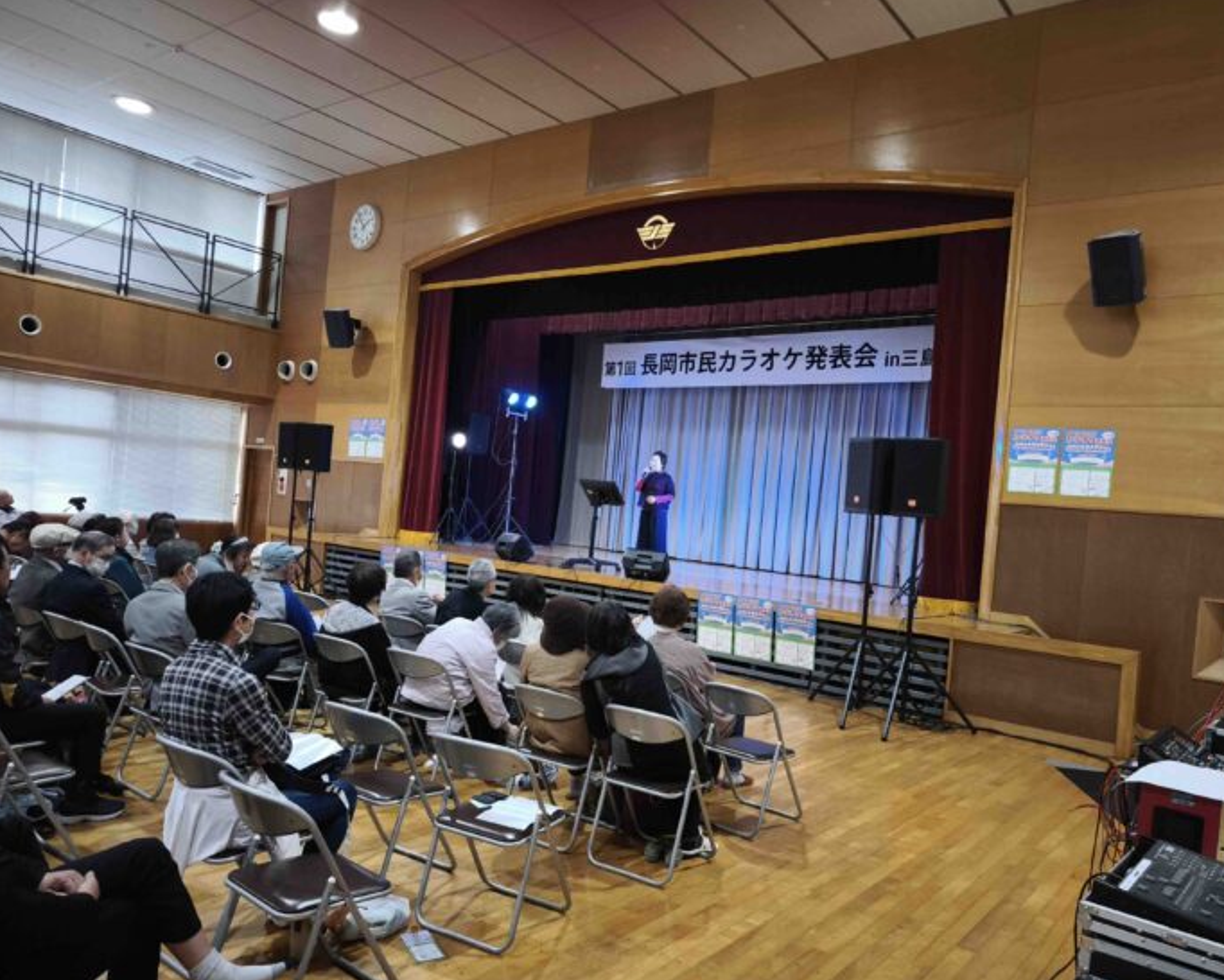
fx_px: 906
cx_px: 637
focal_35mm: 25
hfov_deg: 68.1
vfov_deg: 56.8
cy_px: 503
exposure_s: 1/100
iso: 400
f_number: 1.6
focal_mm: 6.57
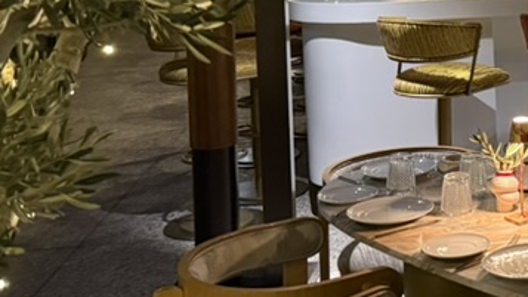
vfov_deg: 15.6
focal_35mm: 75
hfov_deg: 24.9
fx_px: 1050
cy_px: -49
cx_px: 669
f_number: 1.78
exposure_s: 1/50
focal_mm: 6.76
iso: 640
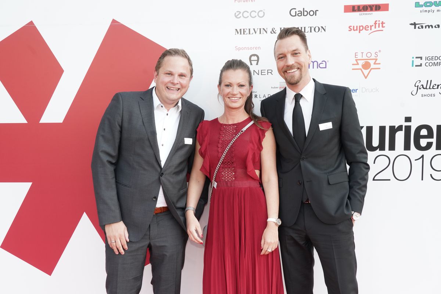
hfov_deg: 48.5
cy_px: 147
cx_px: 220
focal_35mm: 40
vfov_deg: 33.4
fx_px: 490
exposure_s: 1/250
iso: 1600
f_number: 8
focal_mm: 40
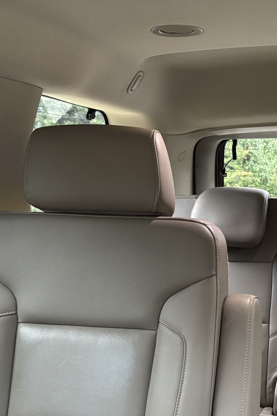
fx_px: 635
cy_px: 316
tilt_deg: -4.8
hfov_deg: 22.8
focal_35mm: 55
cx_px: 323
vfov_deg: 35.4
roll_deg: -1.2
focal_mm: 5.96
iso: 640
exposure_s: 1/40
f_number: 1.6
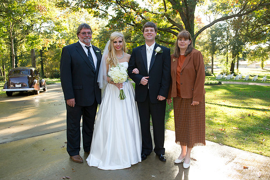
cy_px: 90
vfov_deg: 44.9
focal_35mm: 29
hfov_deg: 63.7
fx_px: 217
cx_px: 135
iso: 500
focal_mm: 29
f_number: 5.6
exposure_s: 1/250
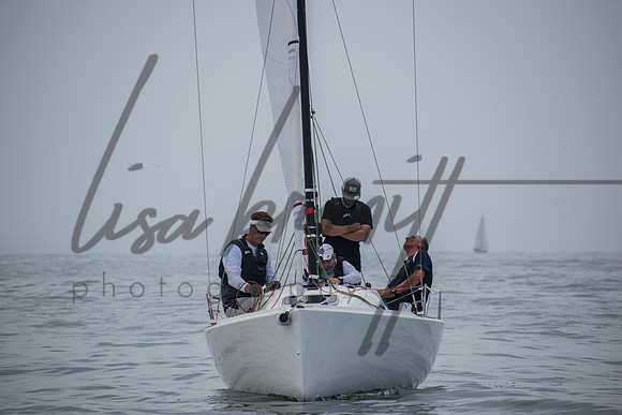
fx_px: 5400
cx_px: 311
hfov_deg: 6.6
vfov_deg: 4.4
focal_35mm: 312
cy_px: 208
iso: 100
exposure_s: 1/1000
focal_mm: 200
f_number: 5.3
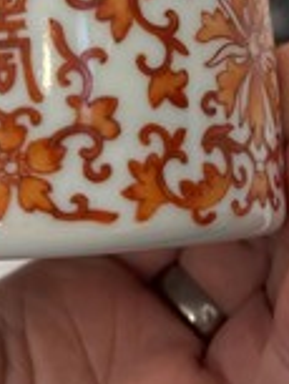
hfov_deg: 21.6
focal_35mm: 68
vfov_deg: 26.9
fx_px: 756
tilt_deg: -70.9
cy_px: -3
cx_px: 143
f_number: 1.6
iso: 32
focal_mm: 5.1
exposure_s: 1/118
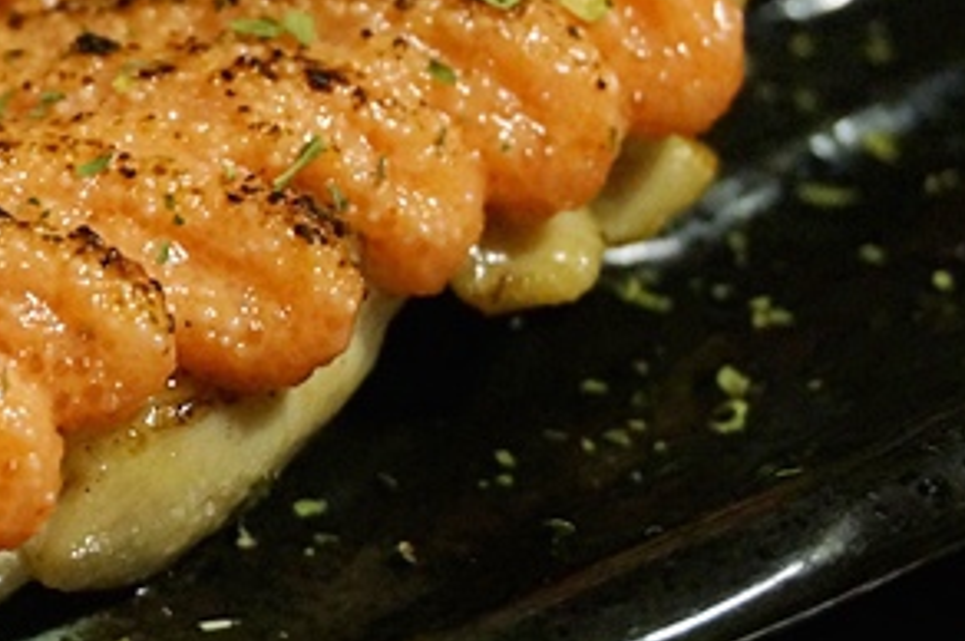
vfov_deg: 9.2
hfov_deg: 13.4
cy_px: 284
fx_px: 3963
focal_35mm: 148
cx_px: -314
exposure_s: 1/30
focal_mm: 36
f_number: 5.6
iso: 3200
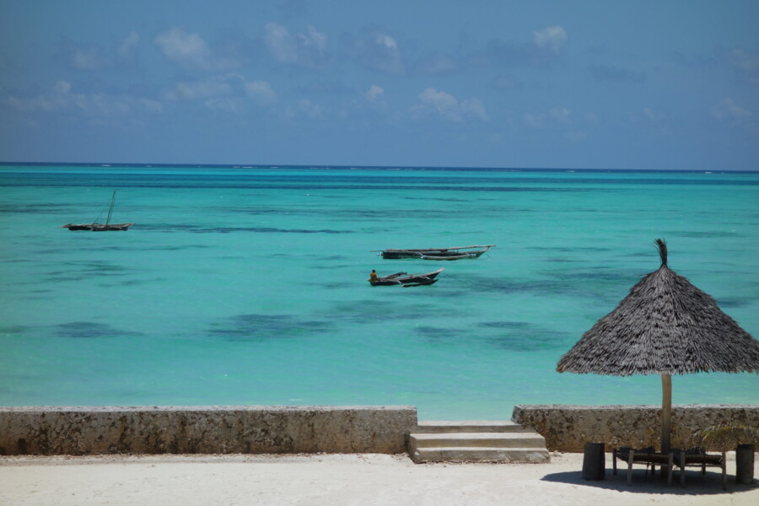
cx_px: 380
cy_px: 253
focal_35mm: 100
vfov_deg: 13.7
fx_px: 2108
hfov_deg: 20.4
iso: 125
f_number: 8
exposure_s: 1/800
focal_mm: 37.1
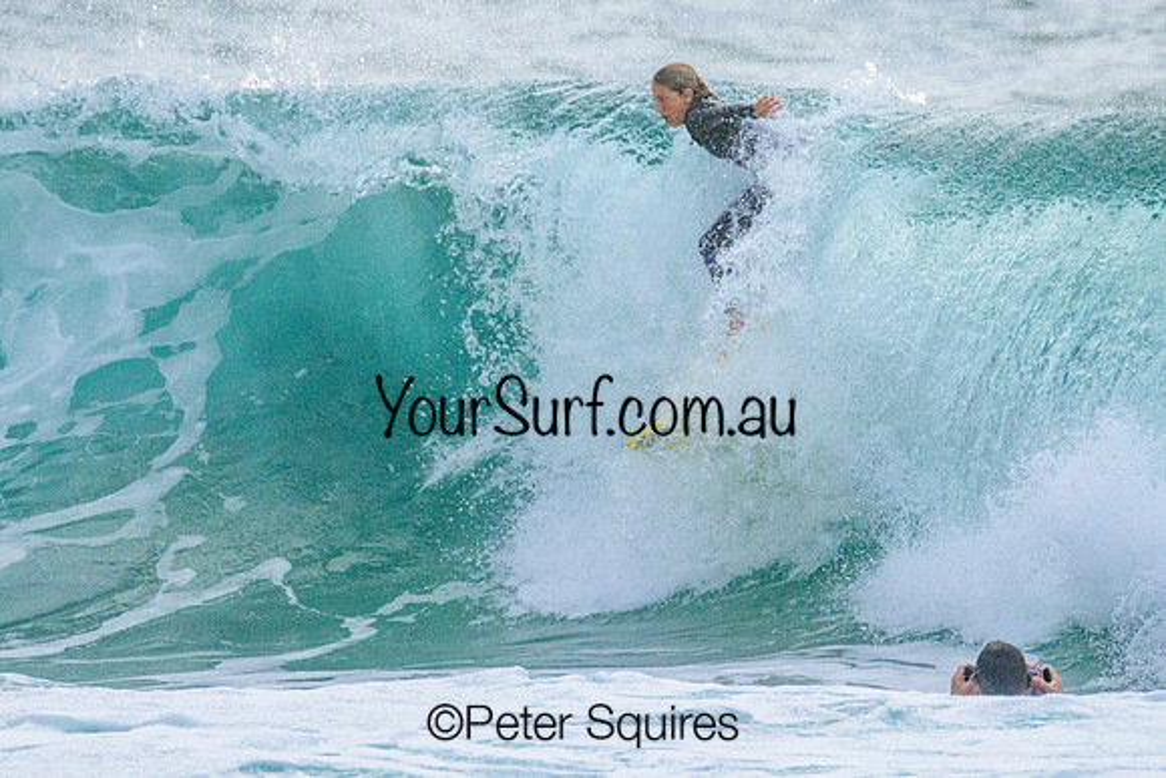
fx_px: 35655
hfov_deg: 1.9
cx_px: 695
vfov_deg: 1.3
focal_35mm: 1101
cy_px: 253
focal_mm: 800
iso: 2200
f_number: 11
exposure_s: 1/2000
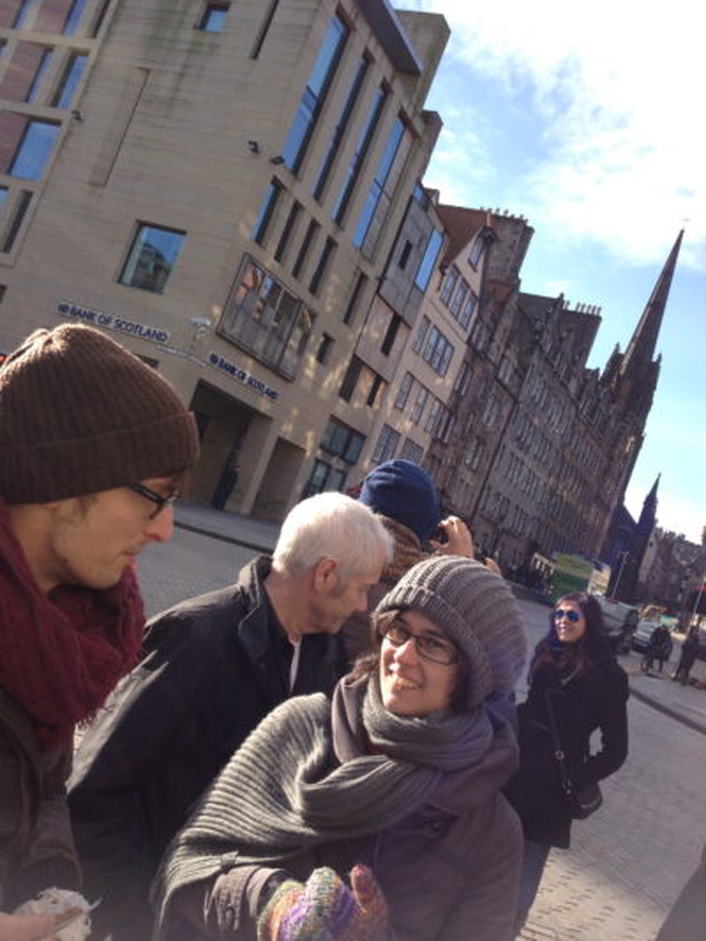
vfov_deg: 52.6
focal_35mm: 35
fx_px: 951
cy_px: 470
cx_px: 353
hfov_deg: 40.7
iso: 50
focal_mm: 4.28
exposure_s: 1/620
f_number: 2.4
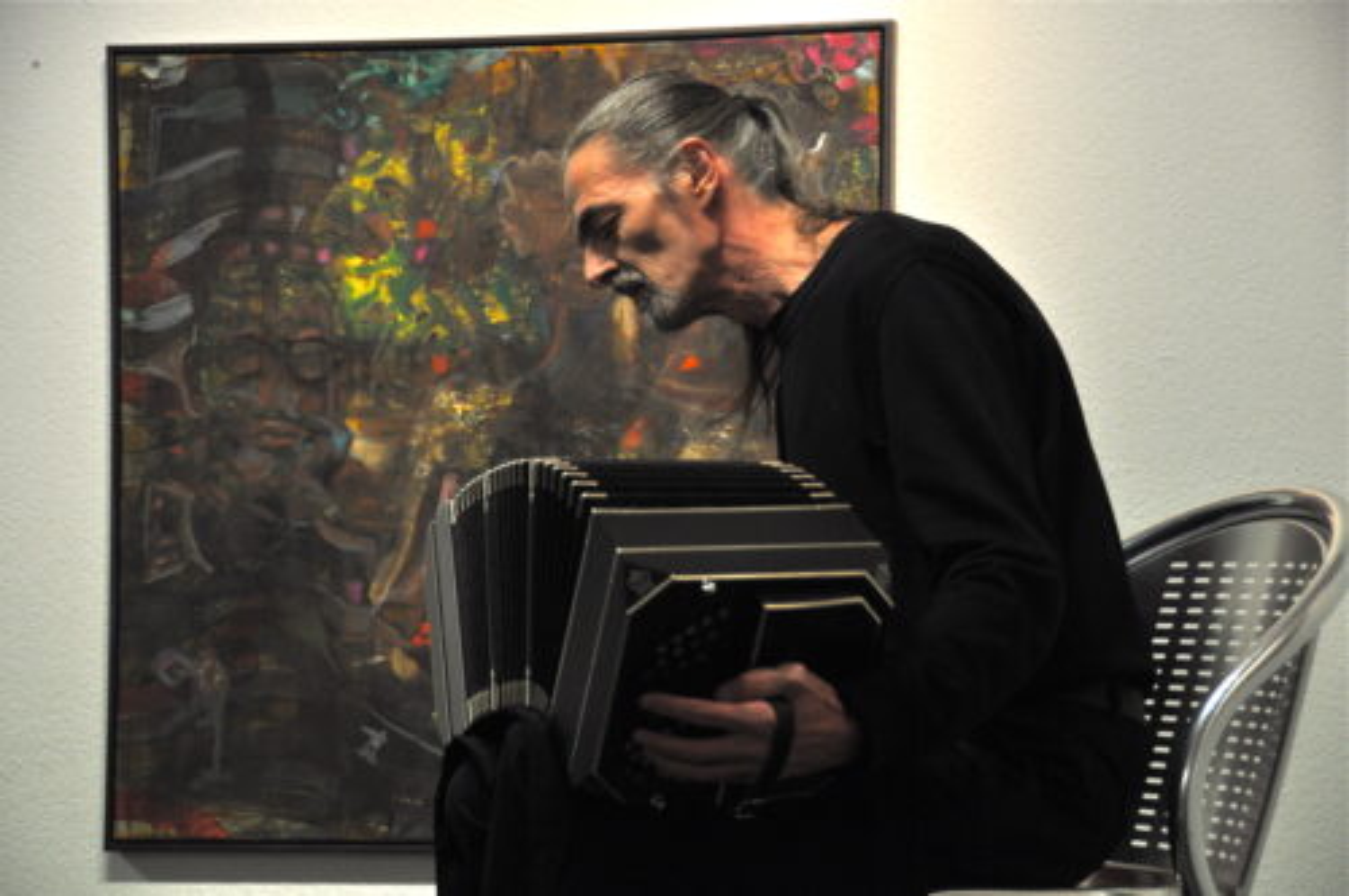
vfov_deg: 14.7
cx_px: 674
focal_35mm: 93
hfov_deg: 21.9
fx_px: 3480
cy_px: 448
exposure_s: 1/60
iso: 640
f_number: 5.6
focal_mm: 62
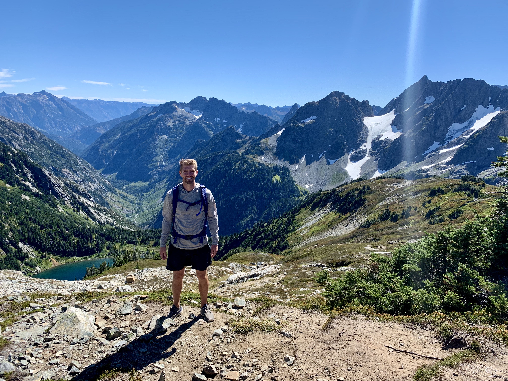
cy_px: 190
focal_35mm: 26
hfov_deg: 67.3
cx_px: 254
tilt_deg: -11.6
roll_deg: -2.5
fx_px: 382
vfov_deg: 53.1
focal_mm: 4.25
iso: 25
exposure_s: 1/1845
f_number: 1.8
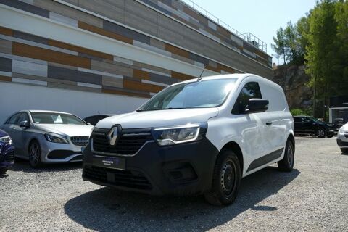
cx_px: 174
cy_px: 116
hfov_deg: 69.4
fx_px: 251
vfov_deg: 49.6
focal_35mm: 26
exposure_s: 1/1600
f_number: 2.9
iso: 125
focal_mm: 9.46
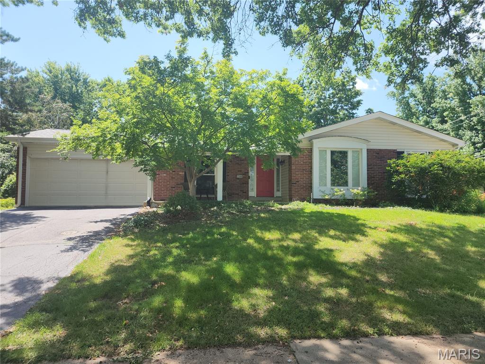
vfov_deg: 58.9
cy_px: 182
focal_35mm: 23
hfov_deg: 73.9
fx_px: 322
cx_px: 242
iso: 12
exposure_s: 1/403
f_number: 1.8
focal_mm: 6.4
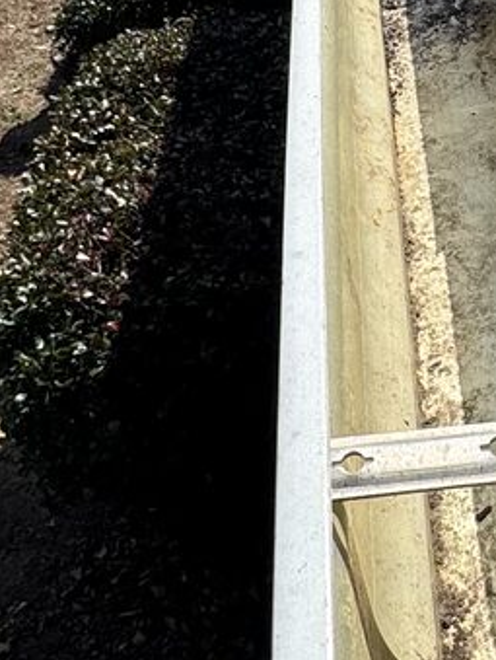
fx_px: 1259
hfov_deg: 21.6
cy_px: -37
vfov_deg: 27.3
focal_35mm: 66
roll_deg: +0.0
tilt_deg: -20.5
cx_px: 478
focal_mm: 2.22
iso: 50
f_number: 2.2
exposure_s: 1/1927
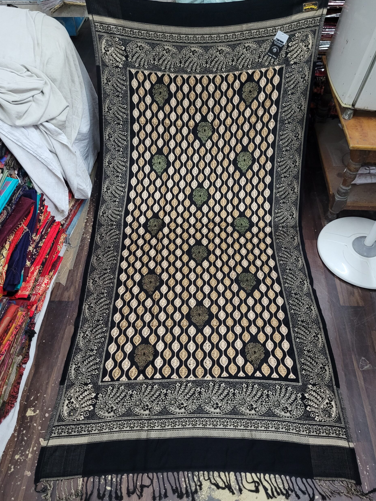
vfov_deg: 65.3
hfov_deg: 51.4
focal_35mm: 27
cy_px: 241
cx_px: 188
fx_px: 391
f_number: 1.8
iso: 640
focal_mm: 5.4
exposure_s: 1/33
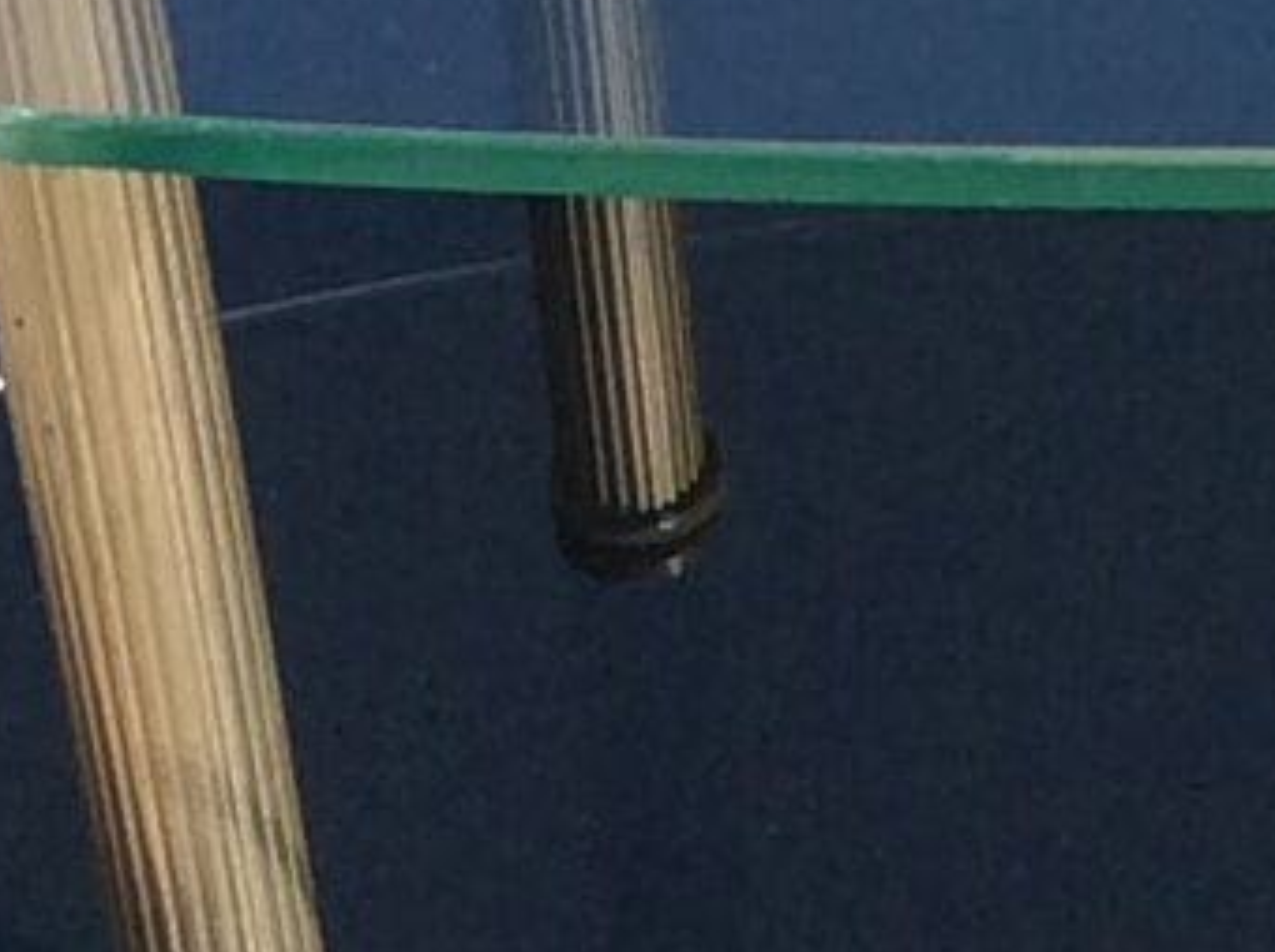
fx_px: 8975
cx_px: 2351
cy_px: -510
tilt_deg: -40.5
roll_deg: -0.9
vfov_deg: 6.0
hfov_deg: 7.8
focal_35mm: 244
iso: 32
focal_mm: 3.3
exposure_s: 1/1192
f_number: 2.4
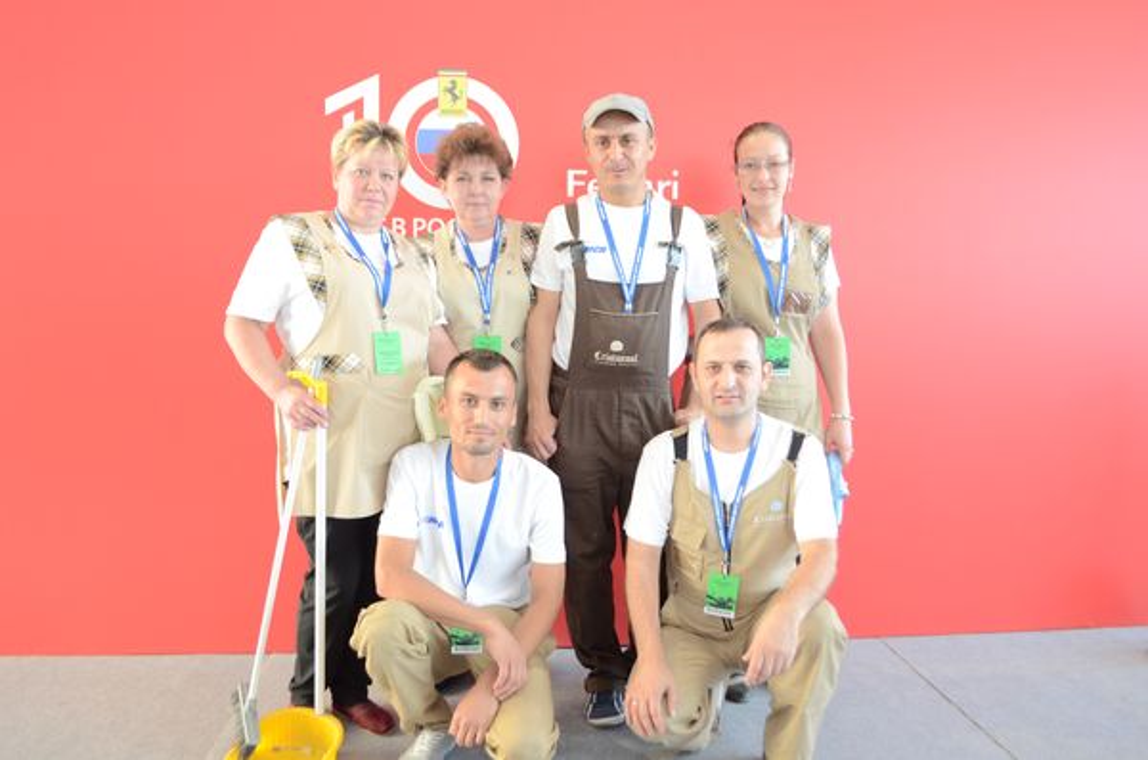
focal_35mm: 27
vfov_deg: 47.7
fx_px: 859
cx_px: 574
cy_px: 380
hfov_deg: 67.5
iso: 800
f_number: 3.5
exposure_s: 1/50
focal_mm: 18
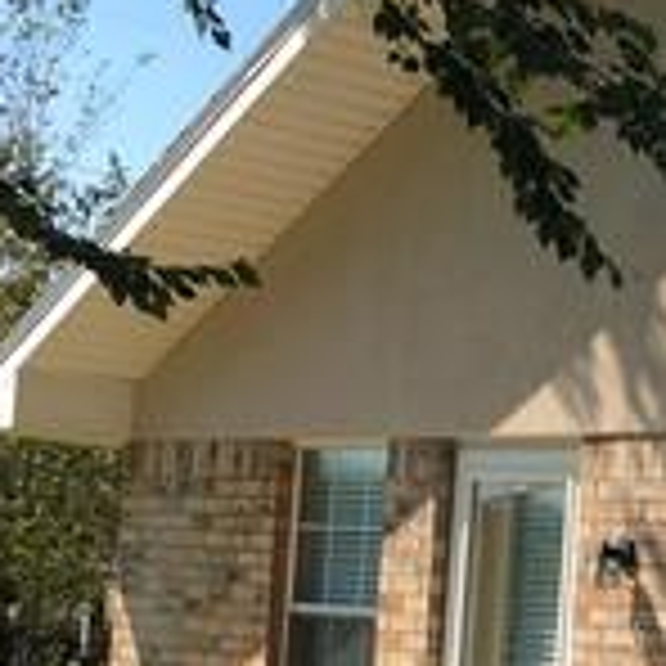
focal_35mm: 111
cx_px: 1210
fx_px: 2416
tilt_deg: +4.4
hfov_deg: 13.9
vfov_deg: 15.5
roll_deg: -4.0
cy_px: 630
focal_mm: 4.15
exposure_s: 1/894
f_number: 2.2
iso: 25
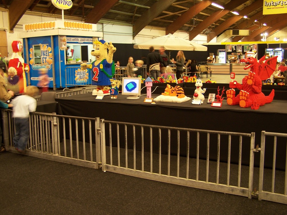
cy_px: 108
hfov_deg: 49.0
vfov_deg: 37.7
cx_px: 144
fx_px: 315
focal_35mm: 38
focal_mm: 6.3
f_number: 2.8
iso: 80
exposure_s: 1/2
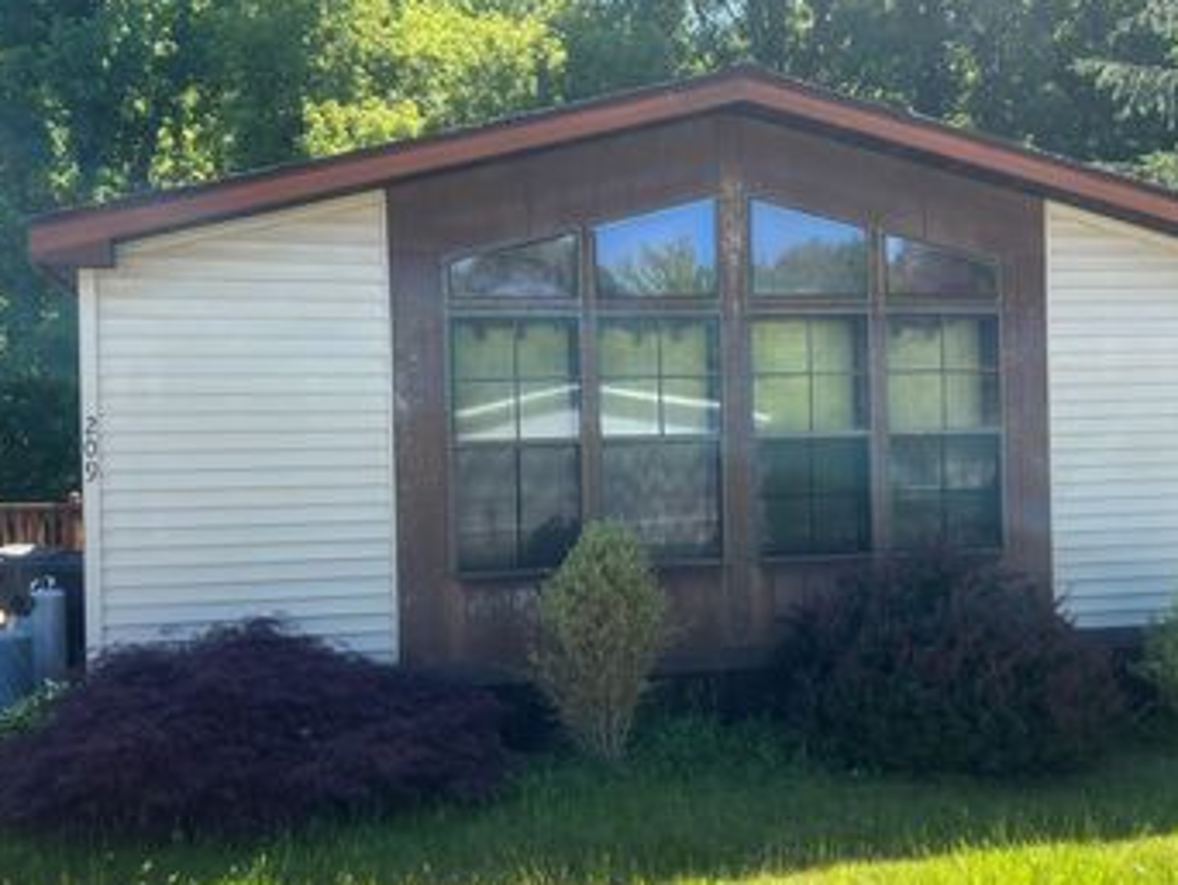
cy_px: 470
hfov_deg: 48.9
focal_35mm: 38
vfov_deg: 37.8
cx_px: 617
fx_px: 1294
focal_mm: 5.7
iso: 50
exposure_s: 1/1079
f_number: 1.5
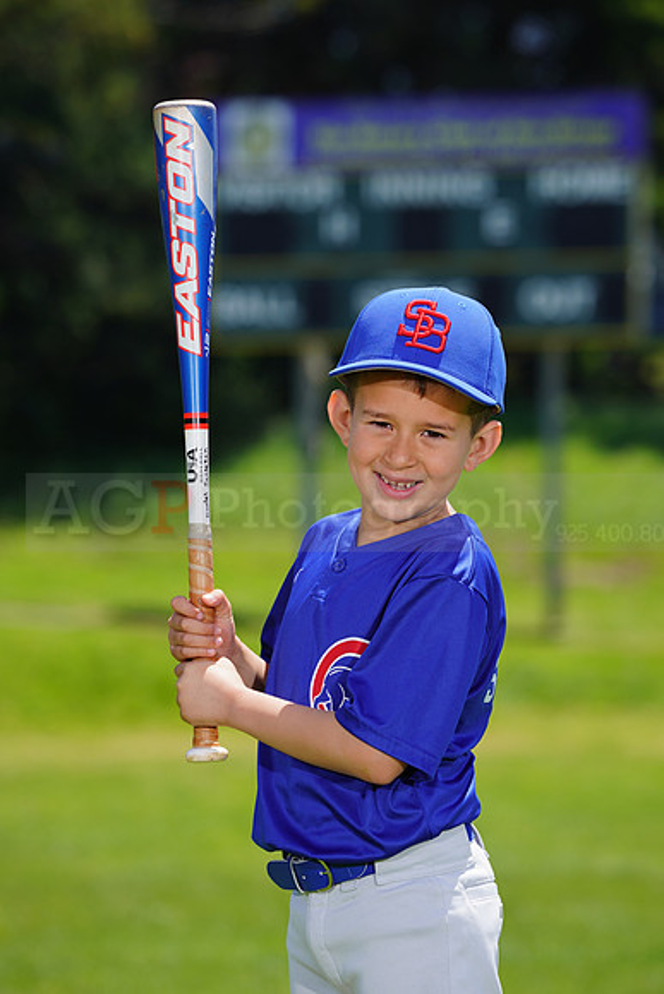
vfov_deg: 8.0
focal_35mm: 256
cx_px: 332
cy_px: 497
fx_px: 7078
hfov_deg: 5.4
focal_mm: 256
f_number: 8
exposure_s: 1/250
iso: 100
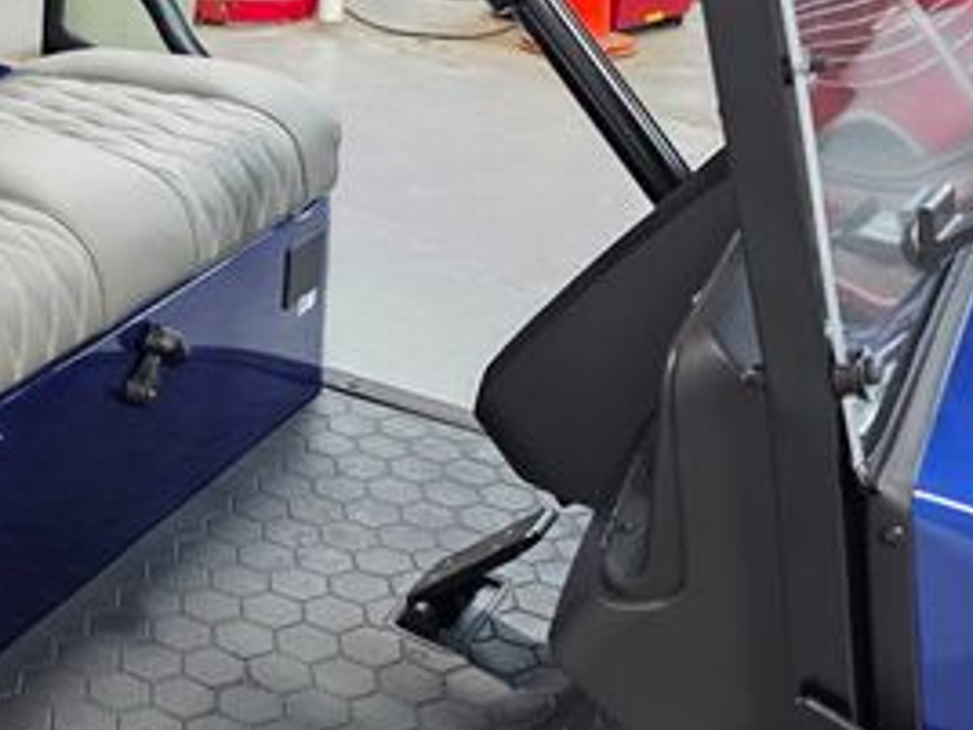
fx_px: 1546
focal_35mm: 55
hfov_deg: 30.6
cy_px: 345
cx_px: -134
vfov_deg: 26.6
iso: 320
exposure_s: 1/120
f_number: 1.7
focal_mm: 6.3
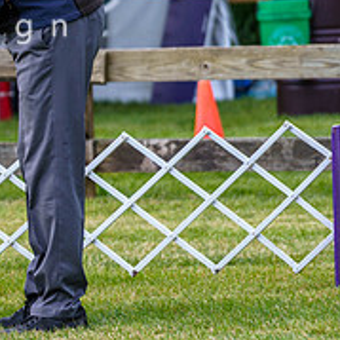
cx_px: -169
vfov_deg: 3.3
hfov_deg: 3.3
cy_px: 85
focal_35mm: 533
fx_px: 5923
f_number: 4
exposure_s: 1/500
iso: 200
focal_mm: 194
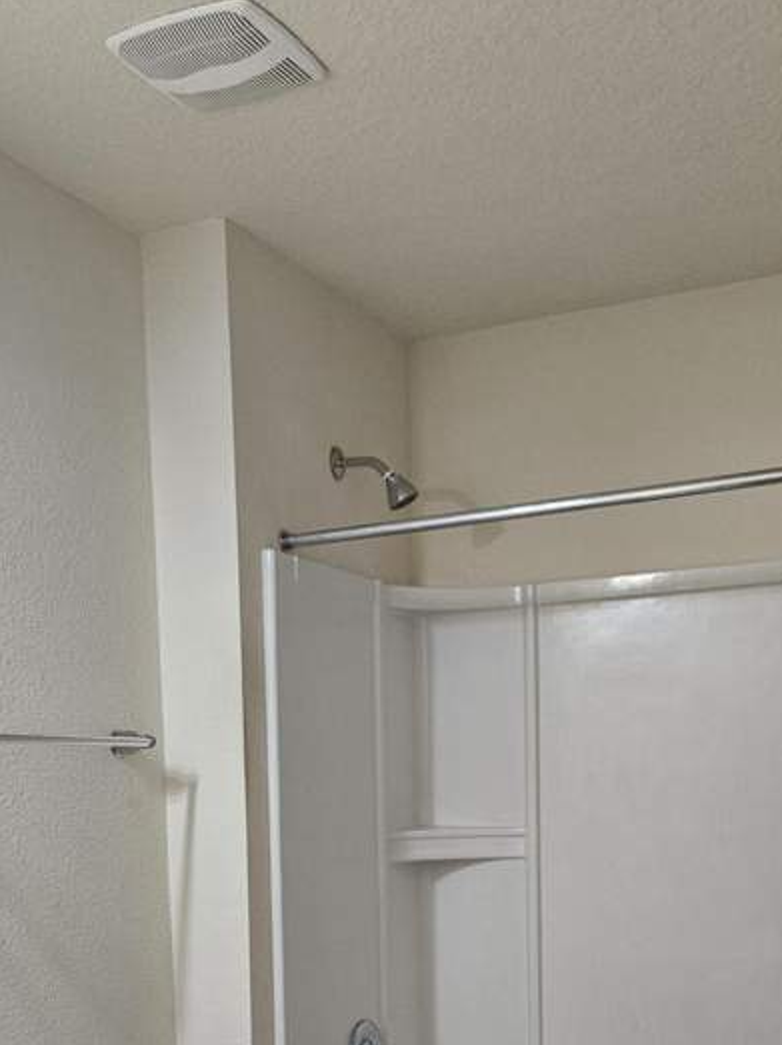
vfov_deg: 37.9
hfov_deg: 30.8
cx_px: 316
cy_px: 931
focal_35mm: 47
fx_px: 1417
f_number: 1.8
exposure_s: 1/120
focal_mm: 5.4
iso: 250
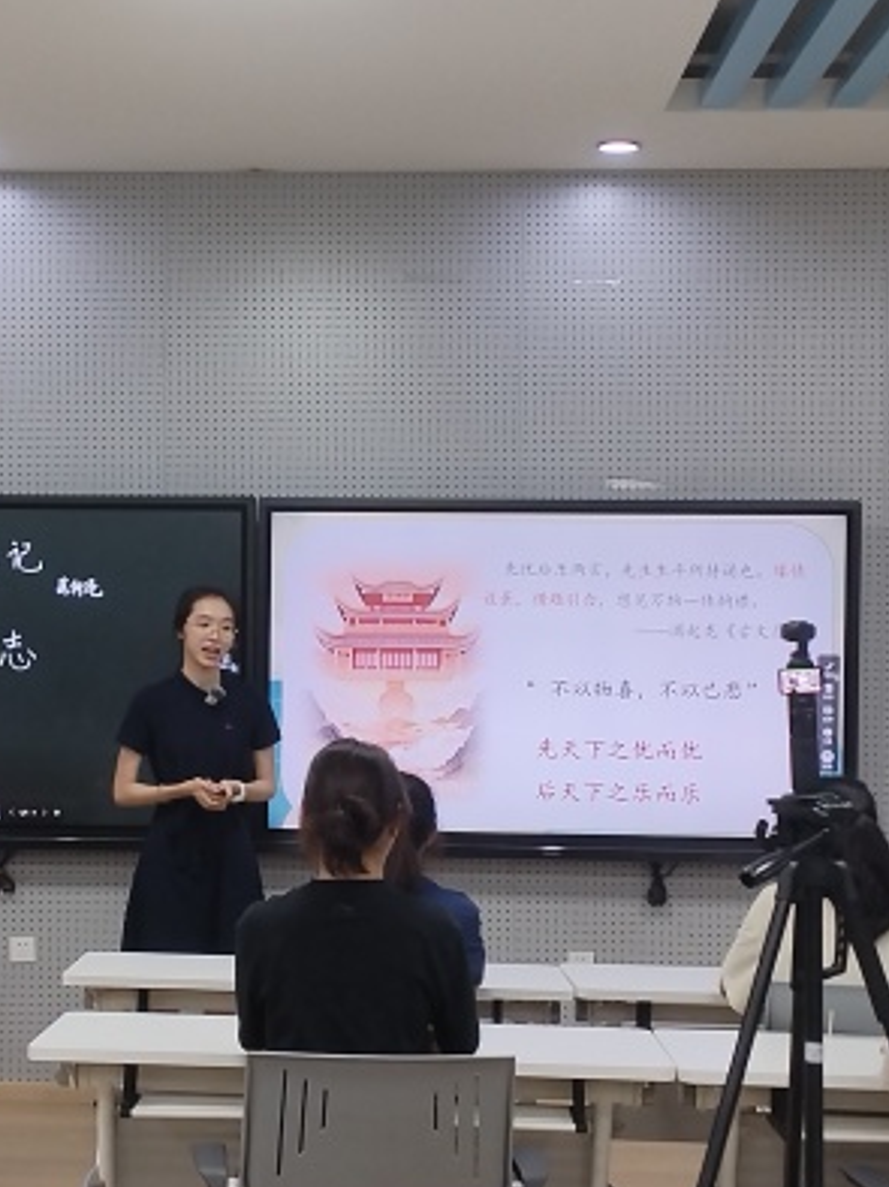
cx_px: 244
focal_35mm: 65
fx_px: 2228
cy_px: 678
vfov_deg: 29.8
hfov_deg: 22.4
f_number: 1.8
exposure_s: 1/50
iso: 132
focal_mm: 4.25
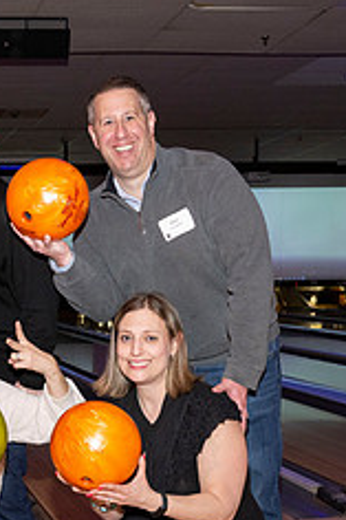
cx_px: -64
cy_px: 338
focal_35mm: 64
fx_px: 924
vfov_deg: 31.2
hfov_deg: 20.0
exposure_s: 1/60
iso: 1600
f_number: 5.6
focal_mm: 26
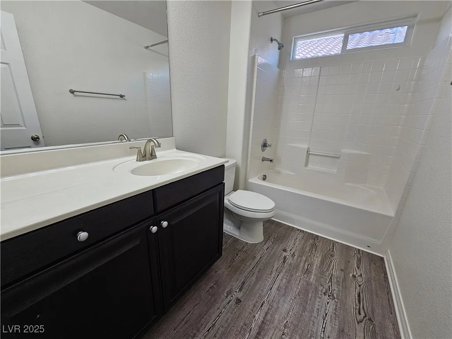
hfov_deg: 106.2
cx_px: 226
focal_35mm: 13
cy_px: 170
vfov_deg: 89.9
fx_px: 170
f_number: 2.2
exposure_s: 1/120
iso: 80
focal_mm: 2.2
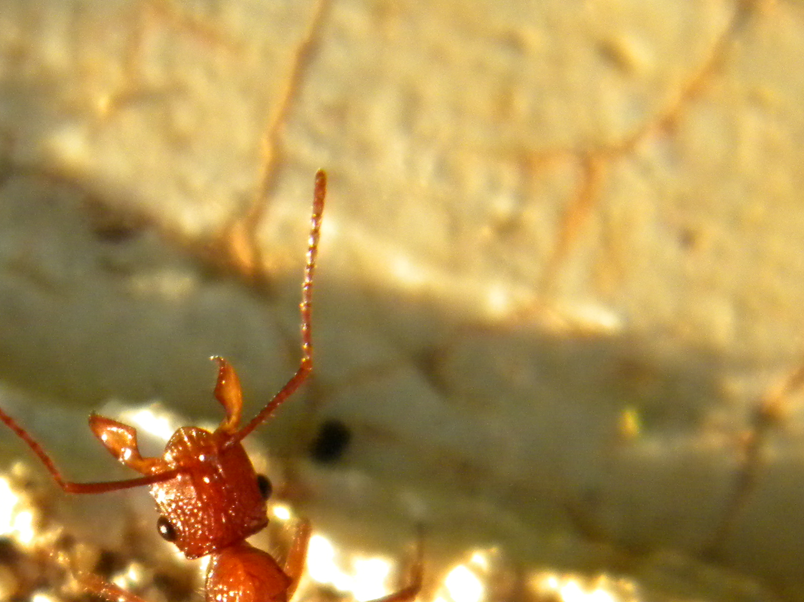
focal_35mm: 184
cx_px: 209
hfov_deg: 10.7
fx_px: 4273
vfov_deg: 8.0
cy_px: 570
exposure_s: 1/518
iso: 400
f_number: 4.5
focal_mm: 15.1
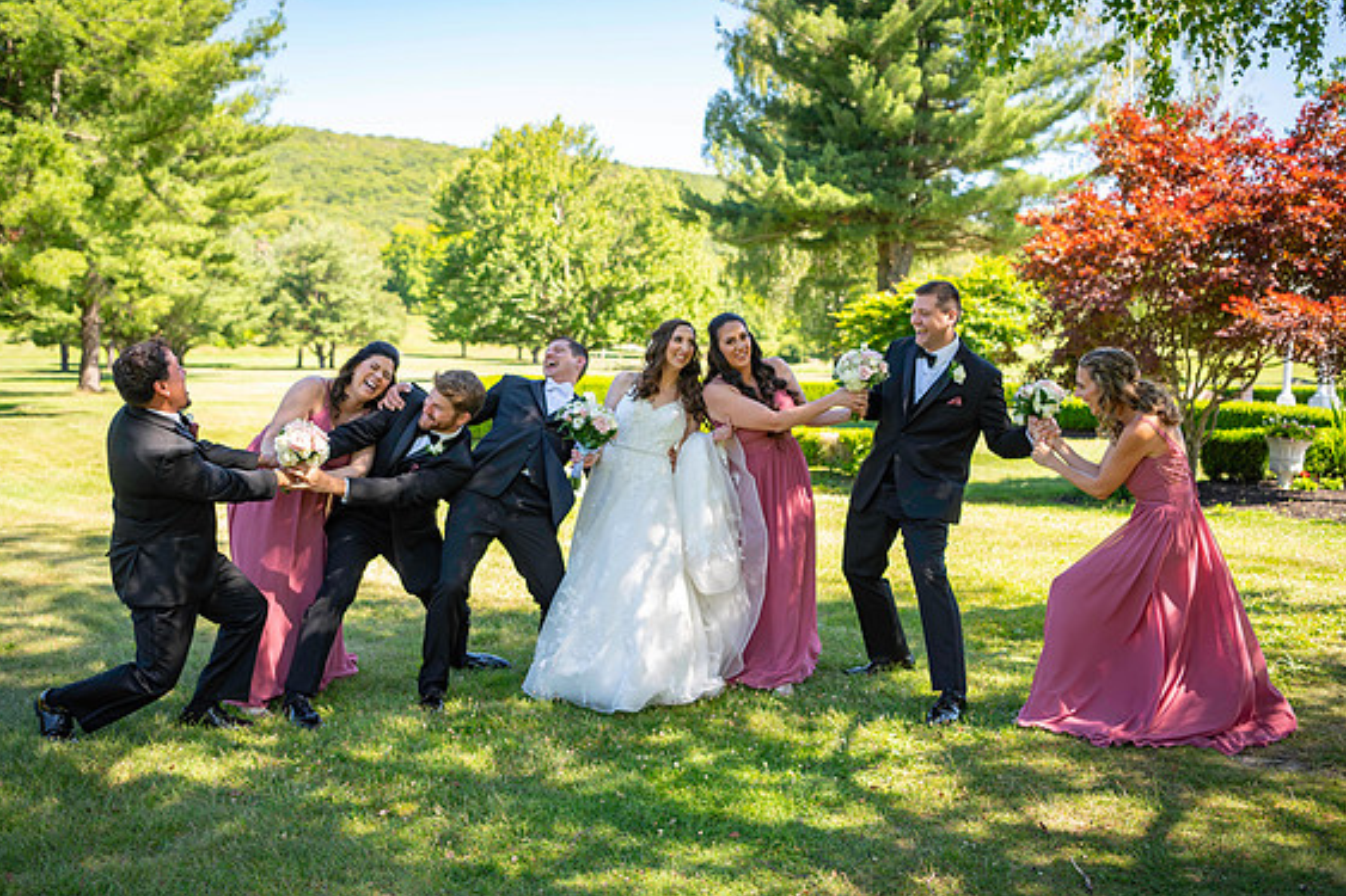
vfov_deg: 37.8
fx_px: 1308
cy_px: 444
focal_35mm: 35
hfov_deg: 54.4
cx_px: 657
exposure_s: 1/250
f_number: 3.2
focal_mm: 34
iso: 100
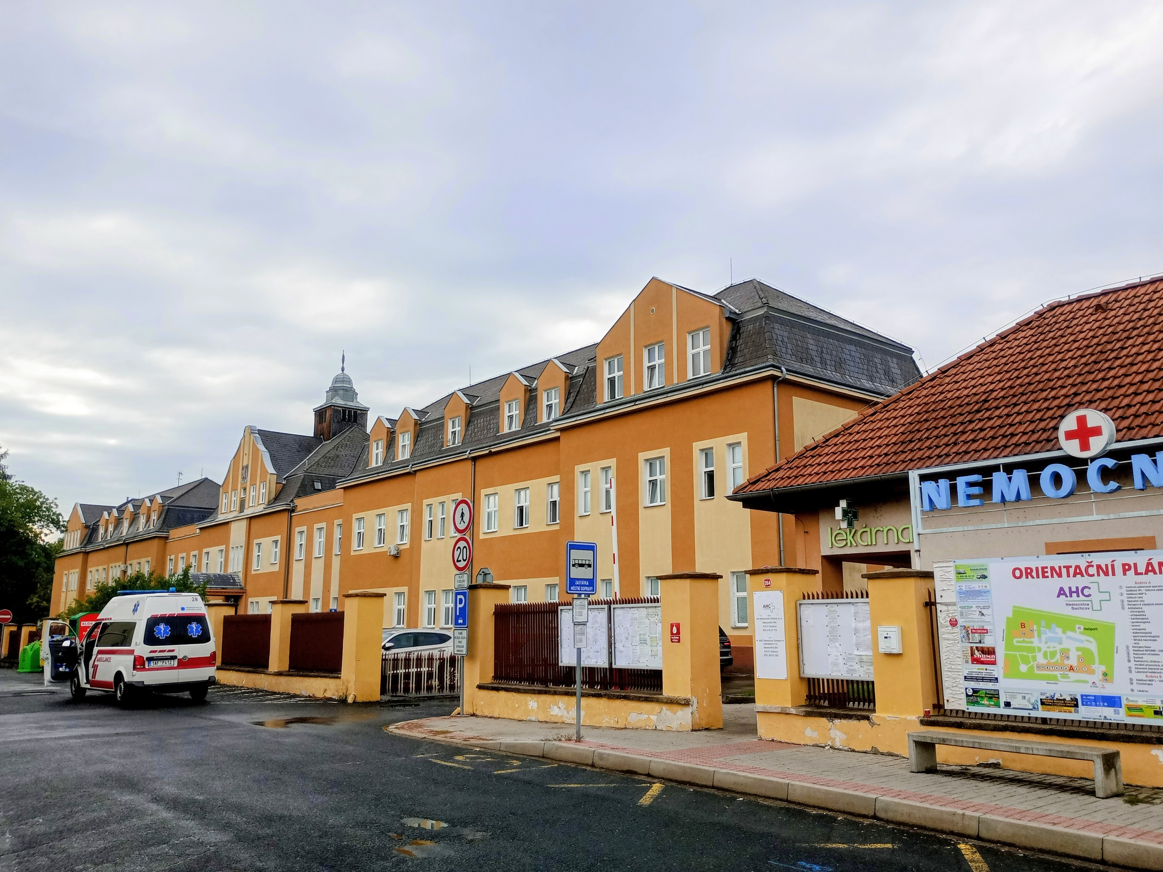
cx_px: 596
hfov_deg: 61.7
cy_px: 435
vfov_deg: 48.2
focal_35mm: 29
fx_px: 974
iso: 104
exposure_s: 1/374
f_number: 1.8
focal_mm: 4.27
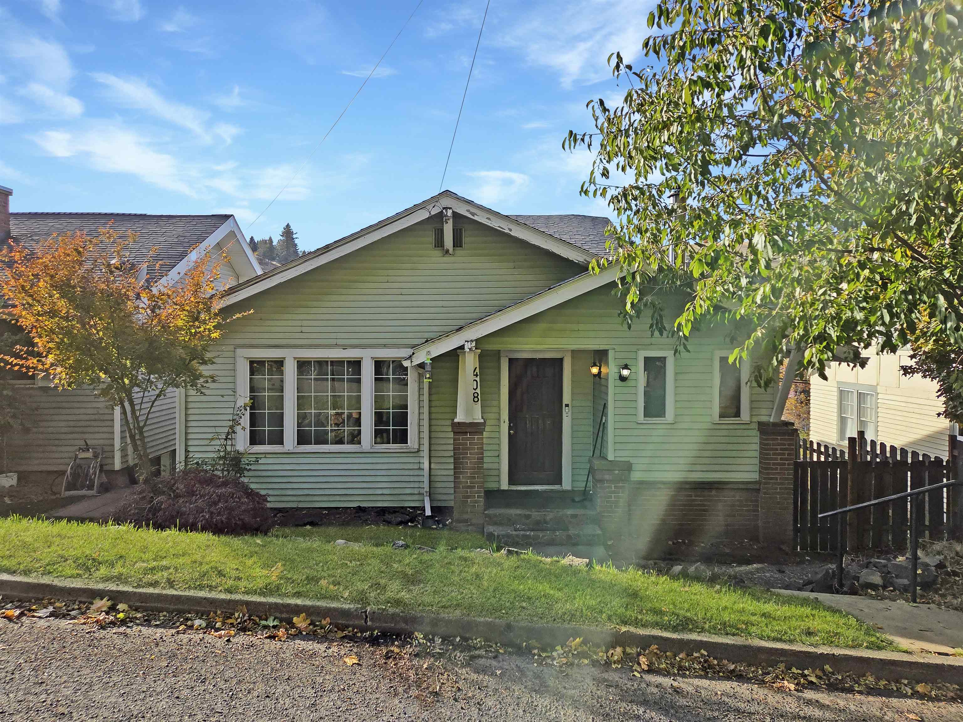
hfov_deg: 73.9
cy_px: 361
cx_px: 482
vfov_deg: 58.9
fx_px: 640
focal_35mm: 23
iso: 80
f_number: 1.8
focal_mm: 5.4
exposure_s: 1/4559
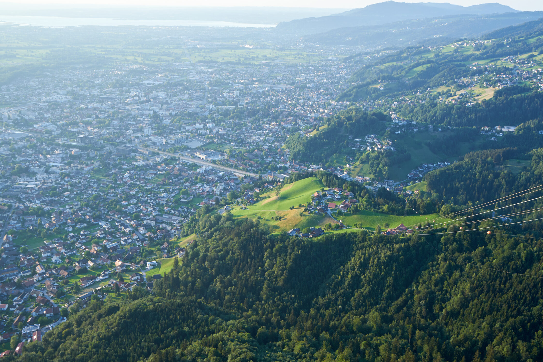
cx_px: 322
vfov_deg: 38.9
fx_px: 513
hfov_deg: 55.4
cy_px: 186
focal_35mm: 34
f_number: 5.6
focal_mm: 28
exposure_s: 1/160
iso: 160
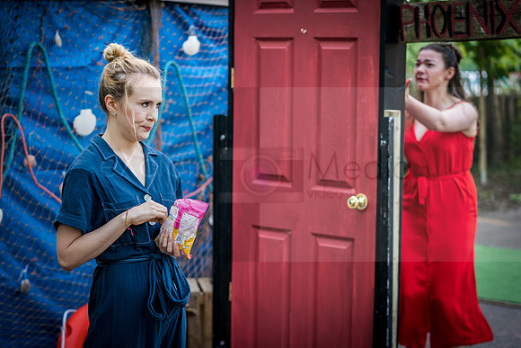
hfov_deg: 25.9
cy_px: 187
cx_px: 241
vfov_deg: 17.4
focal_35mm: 78
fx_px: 1134
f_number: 2.8
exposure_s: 1/80
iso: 160
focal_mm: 73
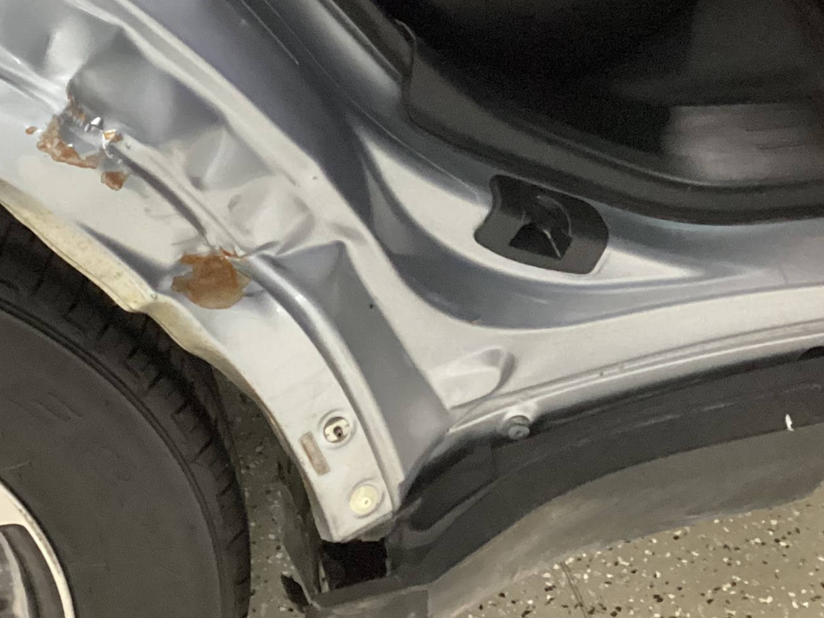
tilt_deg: -36.2
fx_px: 1905
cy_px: 117
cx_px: 294
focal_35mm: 80
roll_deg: +2.0
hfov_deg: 24.3
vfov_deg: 18.3
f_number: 2.4
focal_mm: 3.3
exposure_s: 1/25
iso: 640
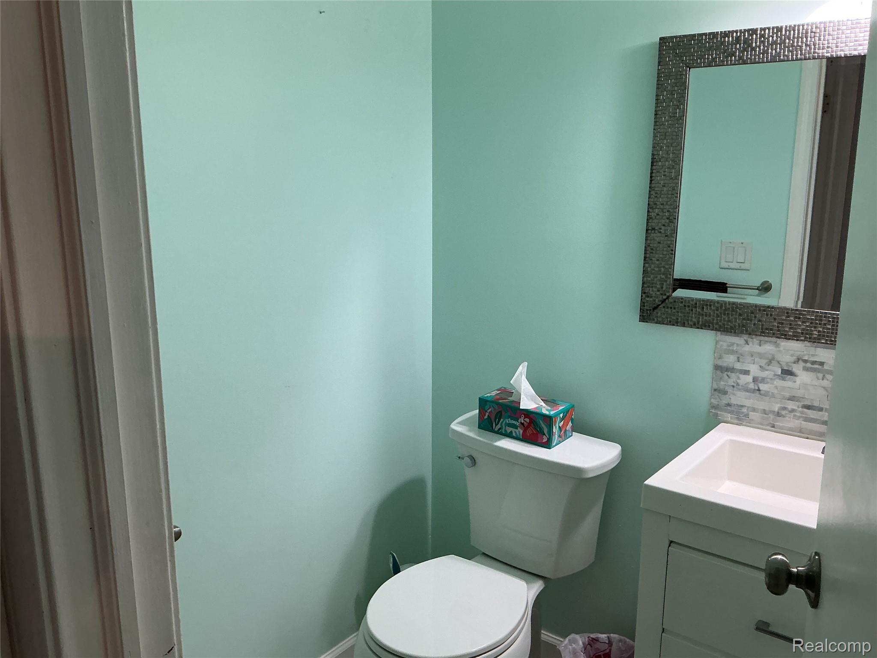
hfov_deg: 61.7
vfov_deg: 48.2
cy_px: 329
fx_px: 735
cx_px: 438
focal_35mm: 29
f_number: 1.8
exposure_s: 1/60
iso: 64
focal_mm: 3
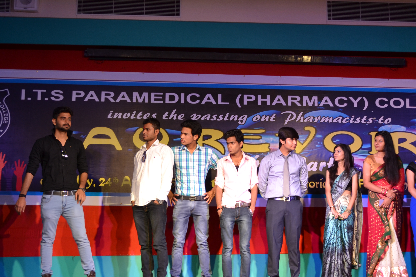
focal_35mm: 67
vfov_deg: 20.3
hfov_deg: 29.8
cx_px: 287
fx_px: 774
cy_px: 132
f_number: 4.8
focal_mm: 32
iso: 400
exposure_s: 1/50
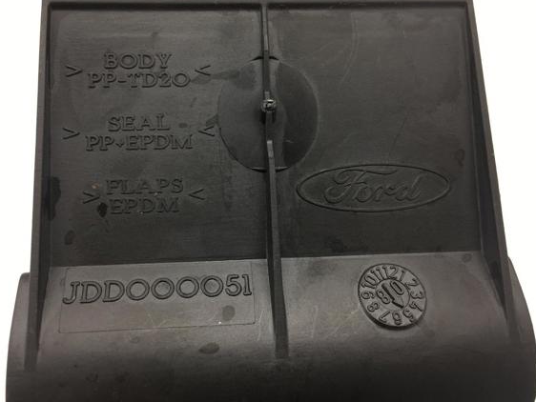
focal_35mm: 33
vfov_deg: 43.0
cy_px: 189
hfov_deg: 55.3
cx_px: 252
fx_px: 511
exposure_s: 1/100
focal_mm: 4.15
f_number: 2.2
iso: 40
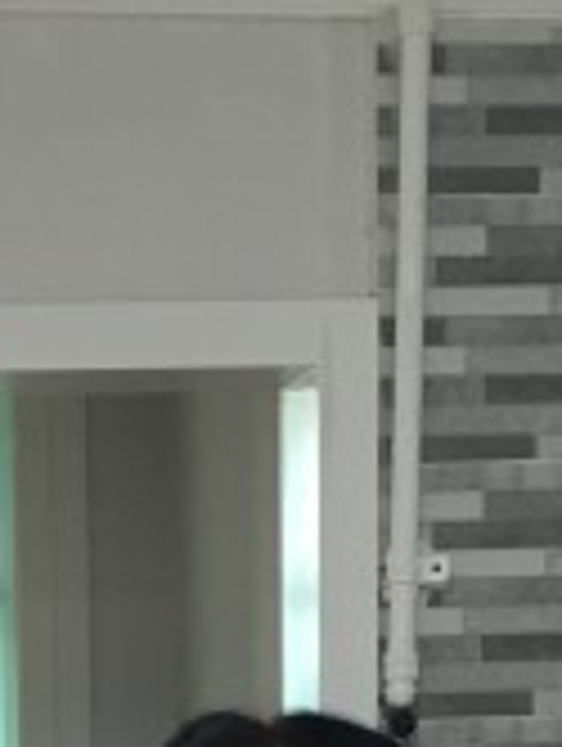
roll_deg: +1.8
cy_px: 1494
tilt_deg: -12.5
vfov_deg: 13.1
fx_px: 2807
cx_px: -13
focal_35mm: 130
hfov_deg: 11.3
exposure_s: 1/30
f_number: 2.2
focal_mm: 4.15
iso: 80
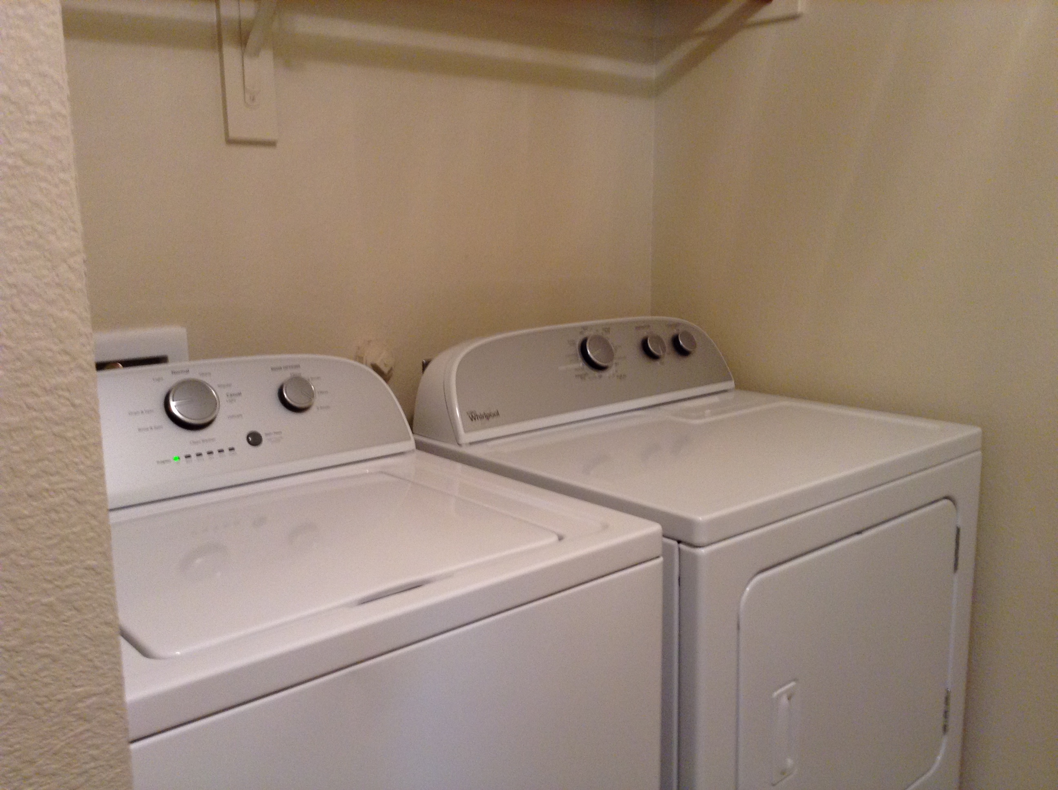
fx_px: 1007
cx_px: 529
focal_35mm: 33
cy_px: 395
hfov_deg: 55.4
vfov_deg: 42.8
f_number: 2.4
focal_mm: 3.3
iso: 100
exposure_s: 1/25
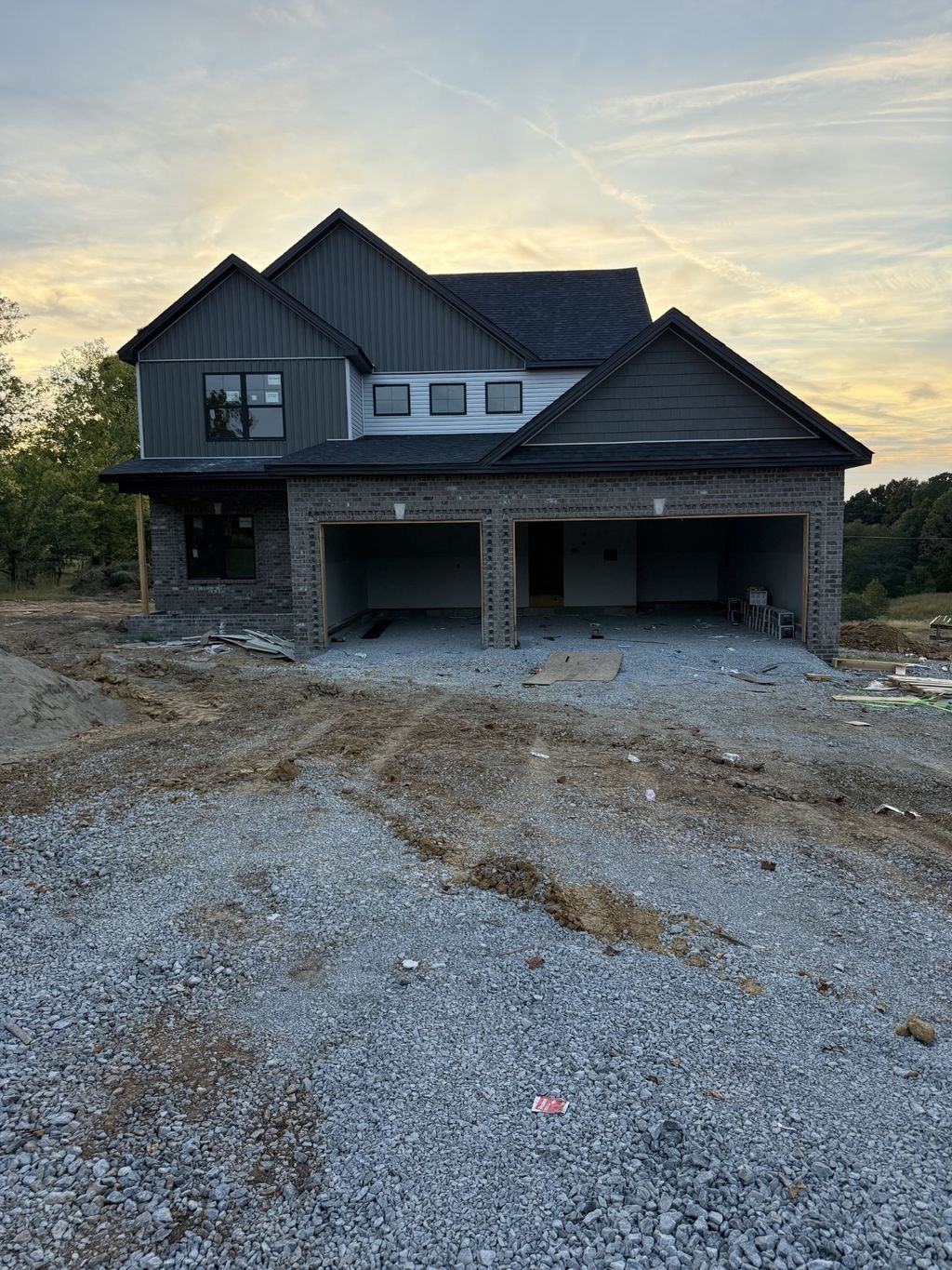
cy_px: 635
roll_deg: -0.3
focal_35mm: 24
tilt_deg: -5.6
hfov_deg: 56.8
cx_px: 476
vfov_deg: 71.6
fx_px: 880
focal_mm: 6.76
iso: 200
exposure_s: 1/232
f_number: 1.78
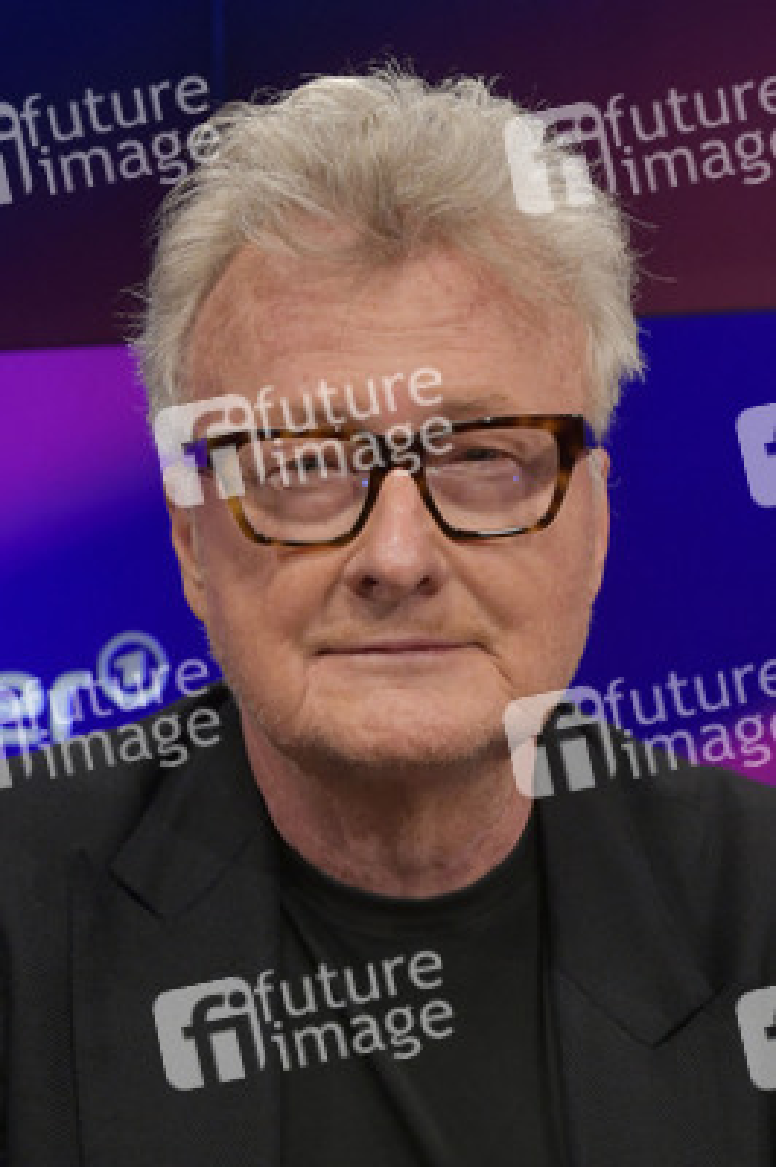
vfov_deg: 48.5
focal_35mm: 40
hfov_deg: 33.3
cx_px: 388
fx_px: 1295
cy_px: 584
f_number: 6.3
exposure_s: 1/200
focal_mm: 40
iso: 2500
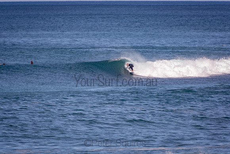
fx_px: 4057
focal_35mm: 635
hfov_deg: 3.2
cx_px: 115
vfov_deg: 2.2
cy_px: 77
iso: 250
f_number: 5.6
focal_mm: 400
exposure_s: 1/1250
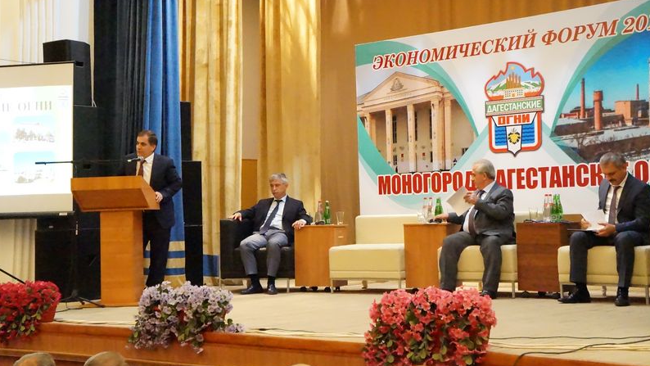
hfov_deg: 35.7
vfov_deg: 20.5
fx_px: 1009
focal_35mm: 59
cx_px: 325
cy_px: 161
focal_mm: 37
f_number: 5.6
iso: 16000
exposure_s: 1/80
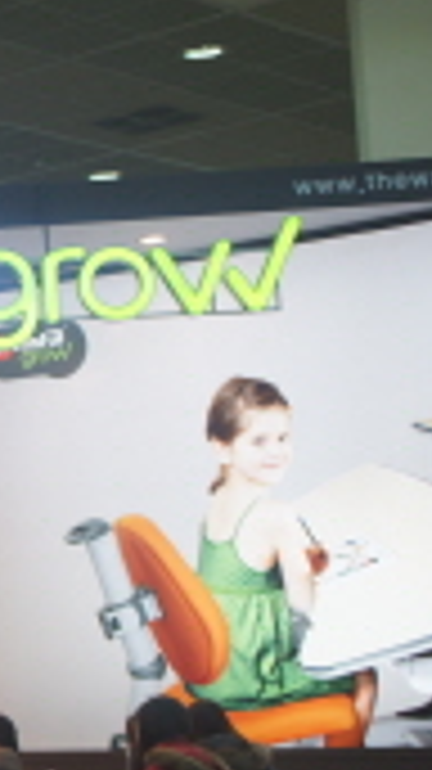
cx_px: -490
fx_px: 2060
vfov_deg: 21.1
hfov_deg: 10.7
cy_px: 473
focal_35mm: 101
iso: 200
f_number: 4
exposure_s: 1/40
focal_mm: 22
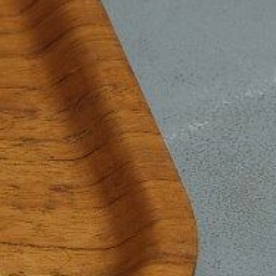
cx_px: -645
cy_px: 146
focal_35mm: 208
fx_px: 1876
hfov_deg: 7.2
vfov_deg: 8.4
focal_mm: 24.3
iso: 640
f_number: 3.2
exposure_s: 1/34
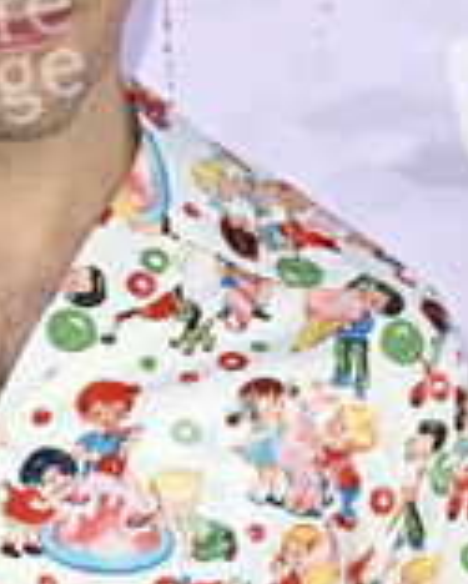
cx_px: 0
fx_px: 4203
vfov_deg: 7.9
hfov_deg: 6.4
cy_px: 262
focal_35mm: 243
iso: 800
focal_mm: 101
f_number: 5.6
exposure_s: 1/320
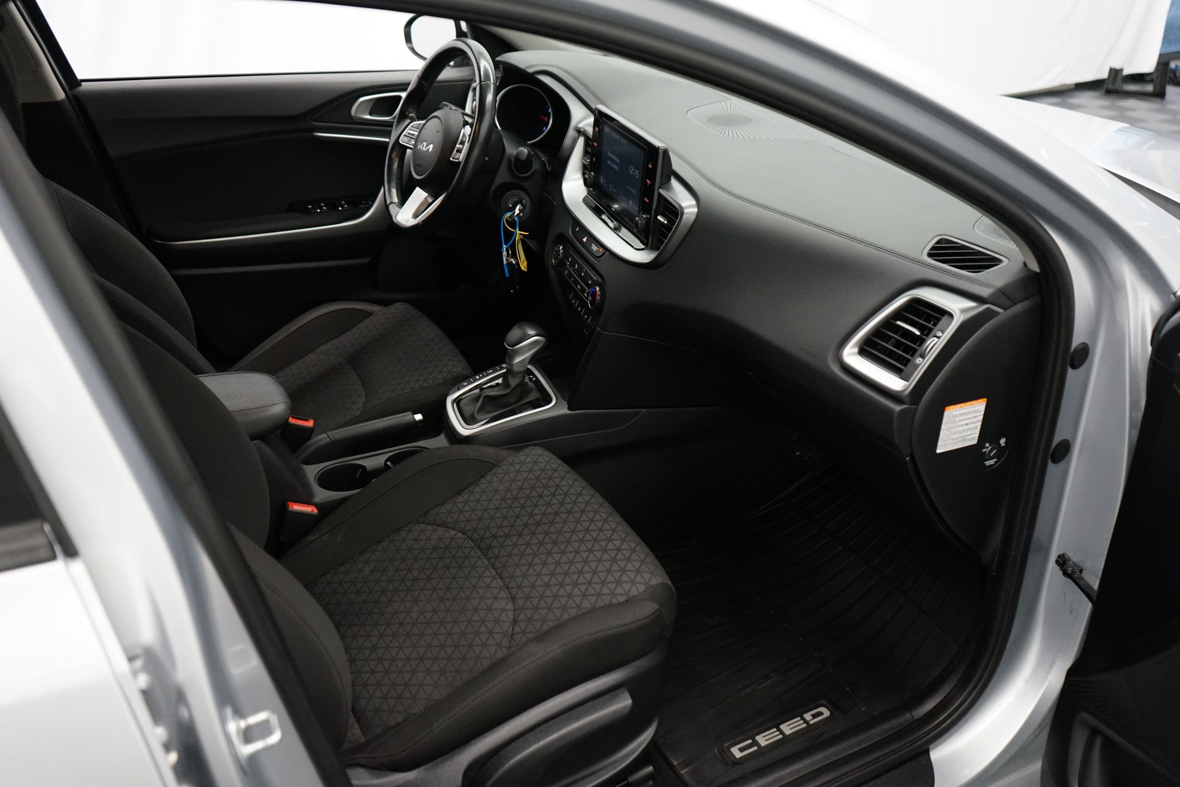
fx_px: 983
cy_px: 394
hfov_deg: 61.9
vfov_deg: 43.6
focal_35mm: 30
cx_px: 590
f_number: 3.5
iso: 3200
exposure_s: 1/160
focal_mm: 30
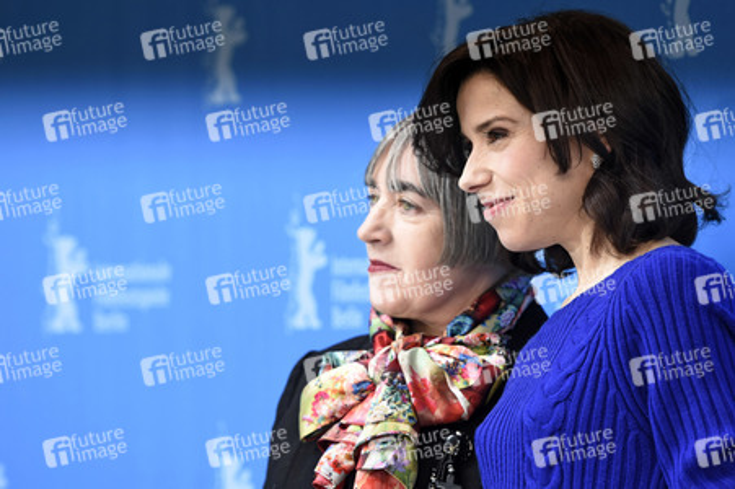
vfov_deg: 5.5
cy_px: 244
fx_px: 5049
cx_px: 368
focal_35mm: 248
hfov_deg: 8.3
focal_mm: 165
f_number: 3.5
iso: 800
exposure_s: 1/320
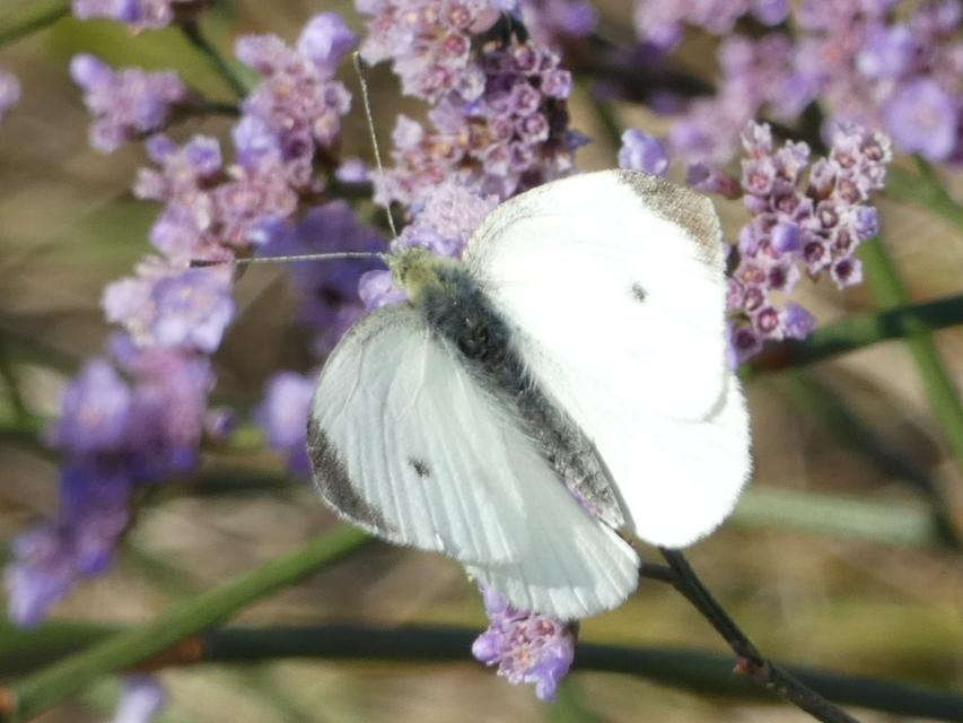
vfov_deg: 5.1
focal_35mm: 291
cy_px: 362
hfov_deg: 6.8
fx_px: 8097
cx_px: 482
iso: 80
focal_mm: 52.2
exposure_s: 1/160
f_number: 5.5
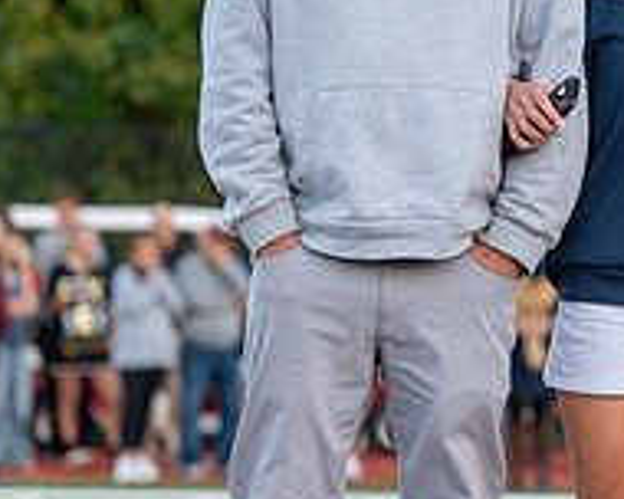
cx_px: 925
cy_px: 154
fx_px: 6058
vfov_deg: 4.7
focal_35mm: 328
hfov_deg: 5.8
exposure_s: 1/1000
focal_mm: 93
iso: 1100
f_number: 3.5
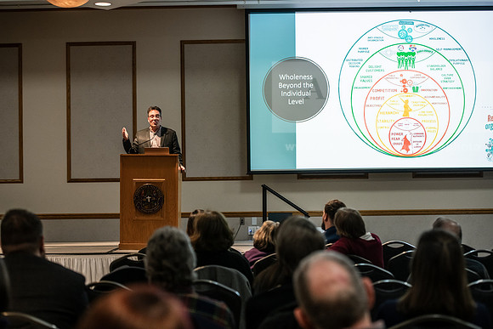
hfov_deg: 28.8
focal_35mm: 70
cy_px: 164
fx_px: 959
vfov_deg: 19.5
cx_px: 246
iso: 1250
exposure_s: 1/200
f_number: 3.5
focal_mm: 70
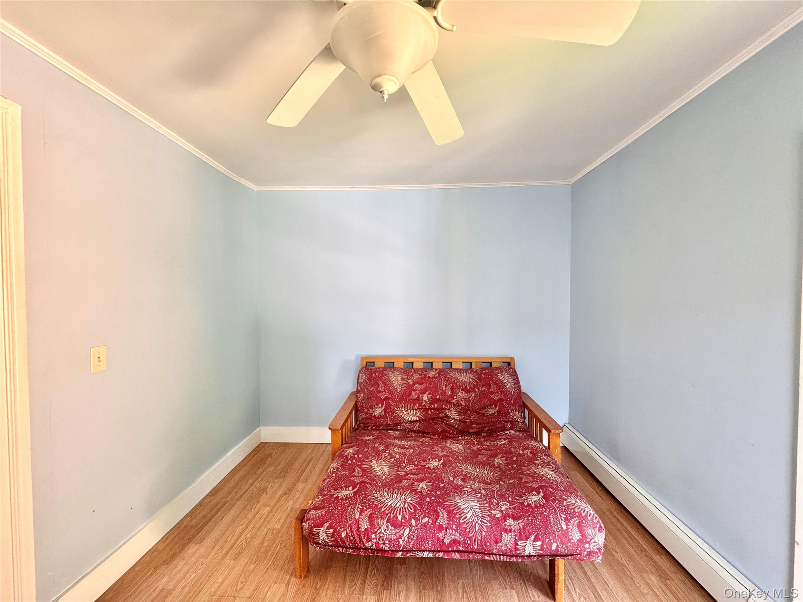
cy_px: 301
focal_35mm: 14
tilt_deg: -2.3
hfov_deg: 102.1
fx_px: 325
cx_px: 402
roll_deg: -0.4
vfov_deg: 85.7
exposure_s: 1/99
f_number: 2.2
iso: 200
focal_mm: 2.22
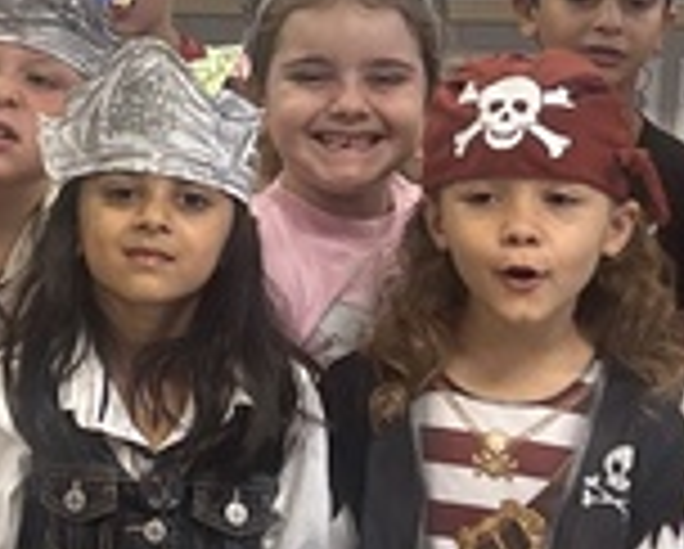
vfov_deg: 9.0
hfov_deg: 11.1
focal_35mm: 171
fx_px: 3466
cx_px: -130
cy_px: 50
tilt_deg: -9.9
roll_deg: -1.5
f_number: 1.5
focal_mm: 5.7
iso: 64
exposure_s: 1/60
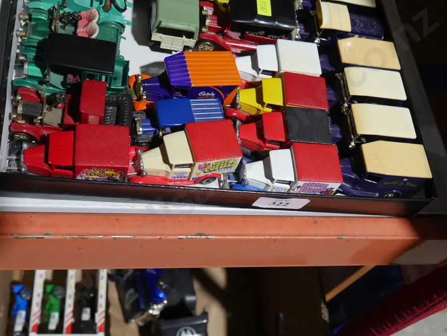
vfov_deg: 32.9
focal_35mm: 44
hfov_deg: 42.9
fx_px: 568
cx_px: 226
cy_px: 172
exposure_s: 1/60
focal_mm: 19
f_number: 4.1
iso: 400
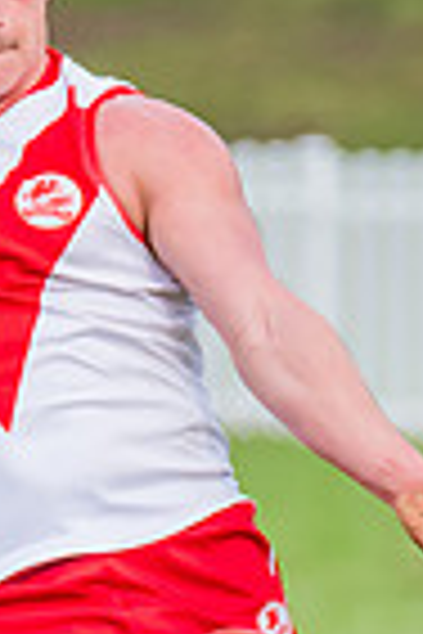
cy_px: 296
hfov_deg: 0.6
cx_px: -140
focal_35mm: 2206
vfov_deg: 0.9
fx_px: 38878
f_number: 6.3
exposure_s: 1/1600
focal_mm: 290
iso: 800
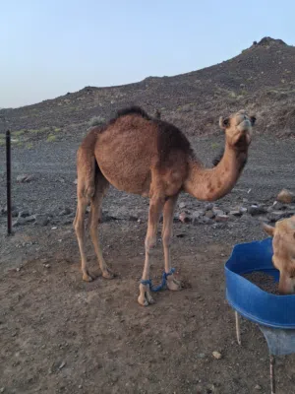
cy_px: 197
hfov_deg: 51.4
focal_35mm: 27
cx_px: 148
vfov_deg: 65.3
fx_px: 307
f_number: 1.8
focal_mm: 4
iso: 80
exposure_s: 1/100
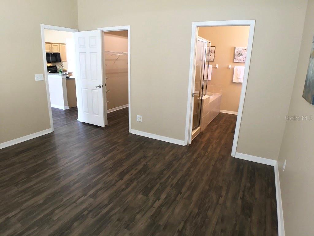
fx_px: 281
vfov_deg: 45.4
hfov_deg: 58.4
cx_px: 157
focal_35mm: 31
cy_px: 118
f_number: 2.4
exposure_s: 1/30
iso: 64
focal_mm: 3.3
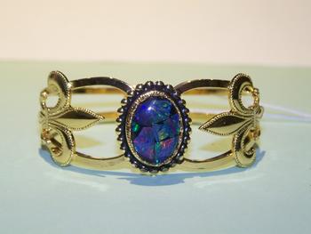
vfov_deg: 18.0
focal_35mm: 82
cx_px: 156
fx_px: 737
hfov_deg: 23.8
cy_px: 117
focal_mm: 13.7
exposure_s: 1/50
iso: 80
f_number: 3.2
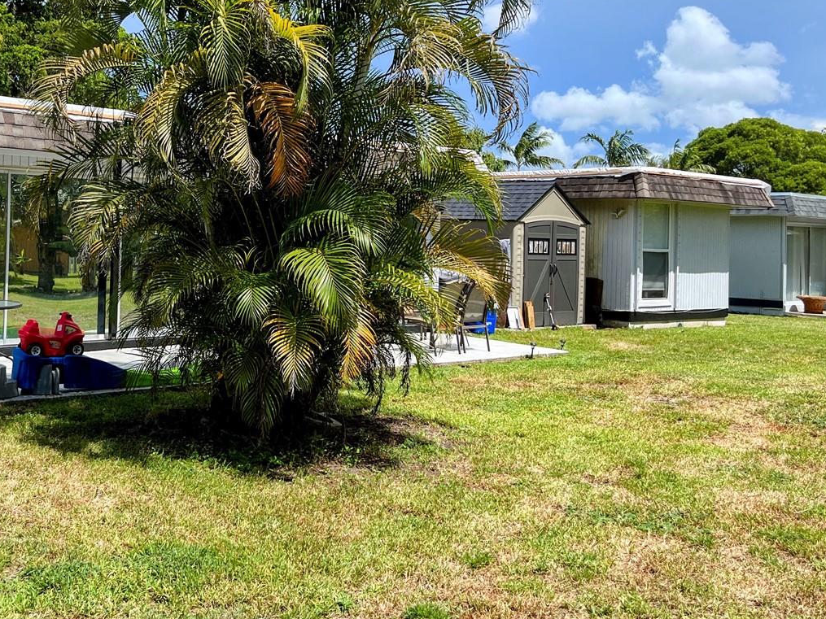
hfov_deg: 45.2
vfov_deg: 34.9
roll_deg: -1.7
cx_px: 290
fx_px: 978
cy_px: 233
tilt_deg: +1.7
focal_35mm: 41
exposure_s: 1/2967
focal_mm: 5.1
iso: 50
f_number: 1.6
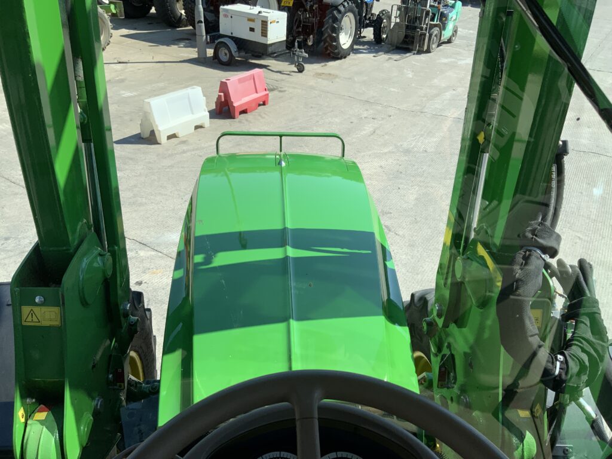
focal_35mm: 29
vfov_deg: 48.2
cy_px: 230
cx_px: 306
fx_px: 513
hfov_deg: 61.7
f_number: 1.8
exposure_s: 1/997
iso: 16
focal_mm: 3
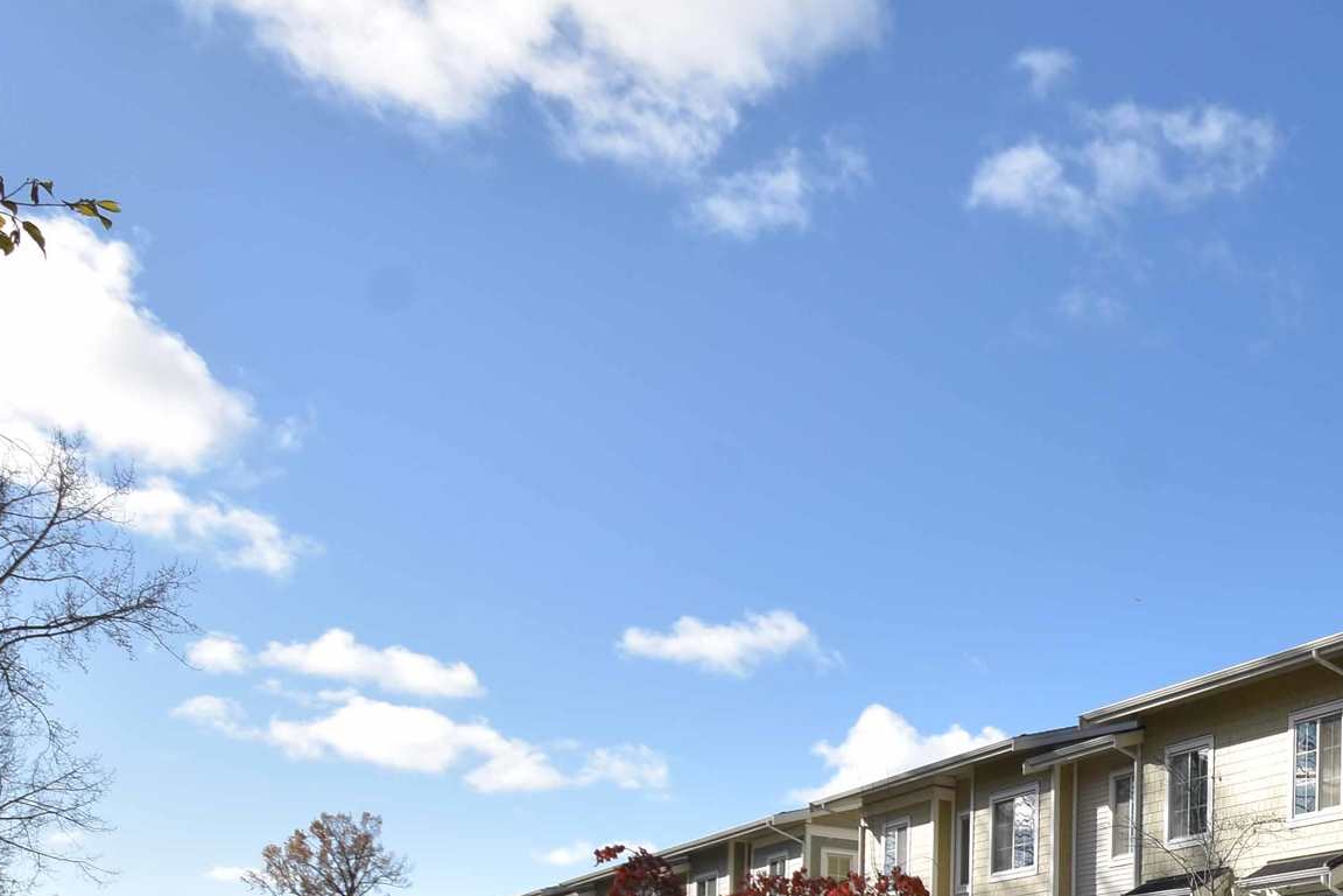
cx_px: 1334
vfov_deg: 28.8
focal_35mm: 40
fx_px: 1492
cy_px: 1082
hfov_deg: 42.1
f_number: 8
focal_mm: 10
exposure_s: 1/250
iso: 100
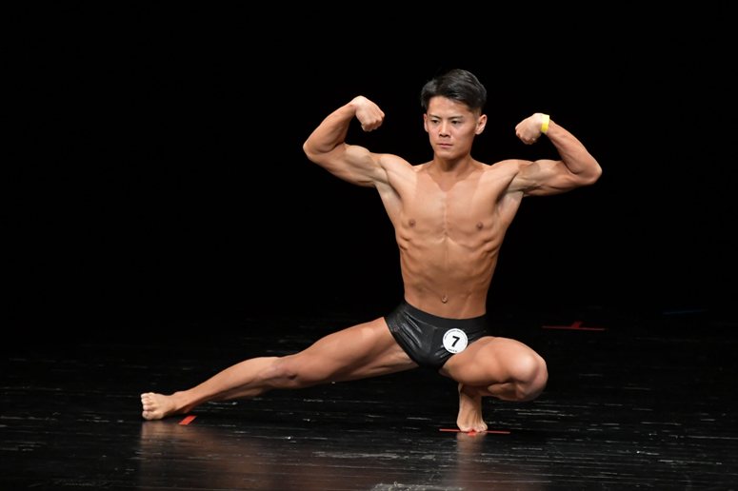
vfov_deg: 3.1
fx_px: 9221
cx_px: 369
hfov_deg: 4.6
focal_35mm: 450
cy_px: 246
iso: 3200
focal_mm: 300
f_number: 5.6
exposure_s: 1/400
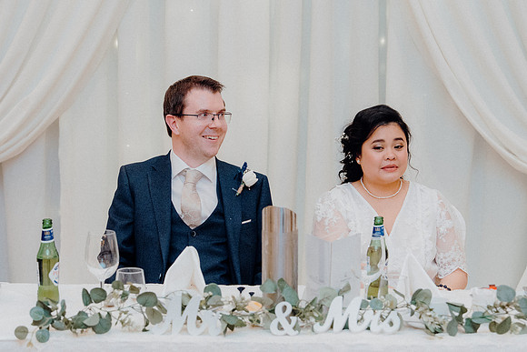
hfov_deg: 19.5
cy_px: 176
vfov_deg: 13.0
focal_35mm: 105
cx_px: 264
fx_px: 1537
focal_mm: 70
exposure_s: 1/160
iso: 2500
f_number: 3.5
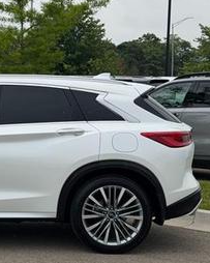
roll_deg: -0.7
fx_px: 723
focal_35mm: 93
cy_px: 126
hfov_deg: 15.9
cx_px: -40
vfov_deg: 20.6
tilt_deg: -4.4
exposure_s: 1/5587
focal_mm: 6.76
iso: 64
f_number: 1.78
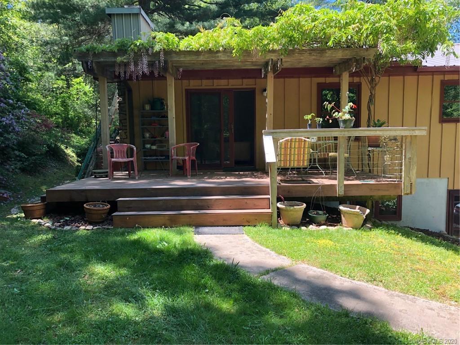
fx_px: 372
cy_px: 172
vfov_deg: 49.7
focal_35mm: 28
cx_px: 230
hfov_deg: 63.4
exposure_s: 1/213
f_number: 1.8
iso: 20
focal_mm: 3.99
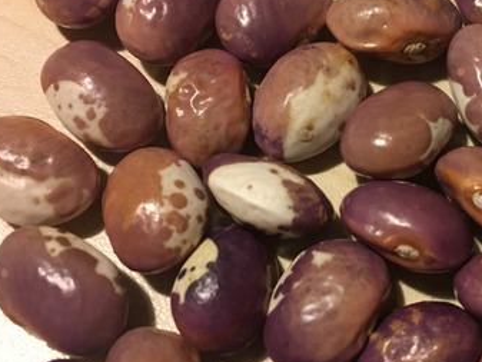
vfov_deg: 26.1
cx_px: 376
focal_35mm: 56
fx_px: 780
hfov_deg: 33.5
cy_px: 193
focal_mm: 4.15
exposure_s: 1/33
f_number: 2.2
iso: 200
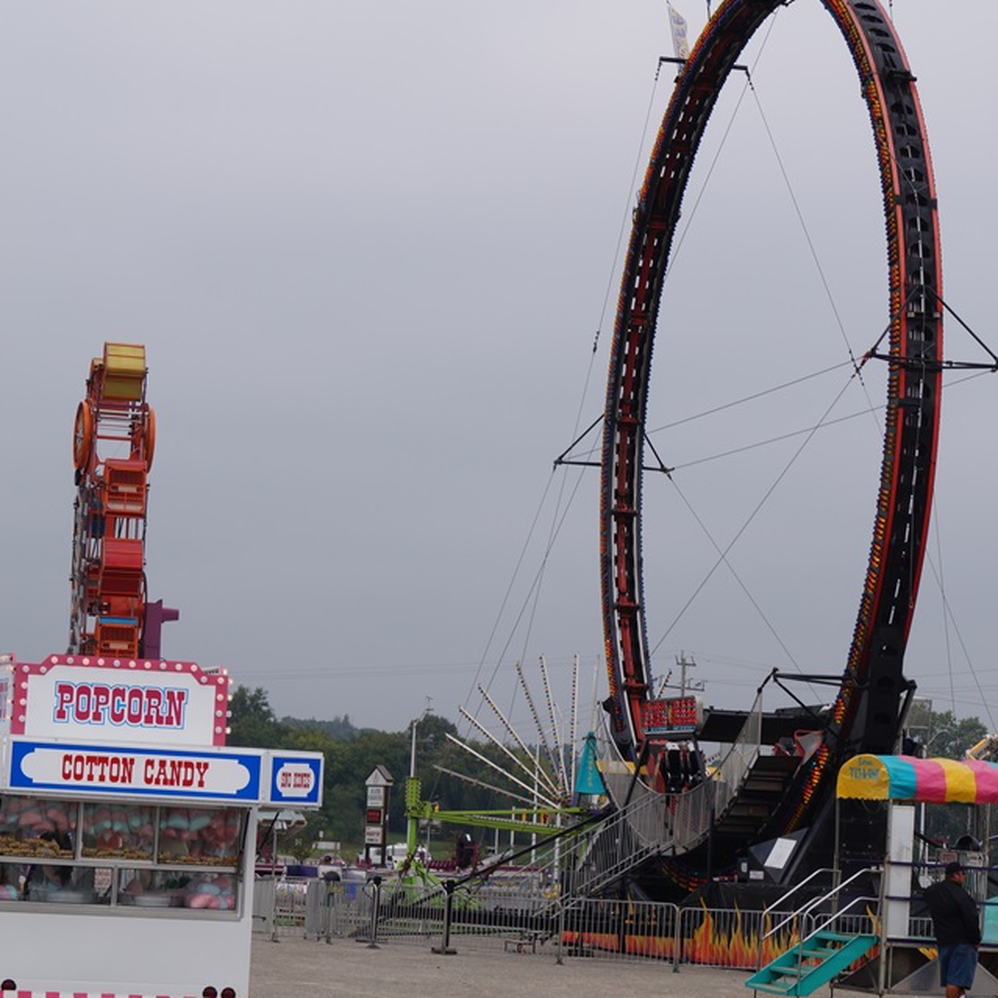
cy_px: 483
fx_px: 3327
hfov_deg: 17.1
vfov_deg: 17.1
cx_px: 525
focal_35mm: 102
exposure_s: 1/125
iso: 100
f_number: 10
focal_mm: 50
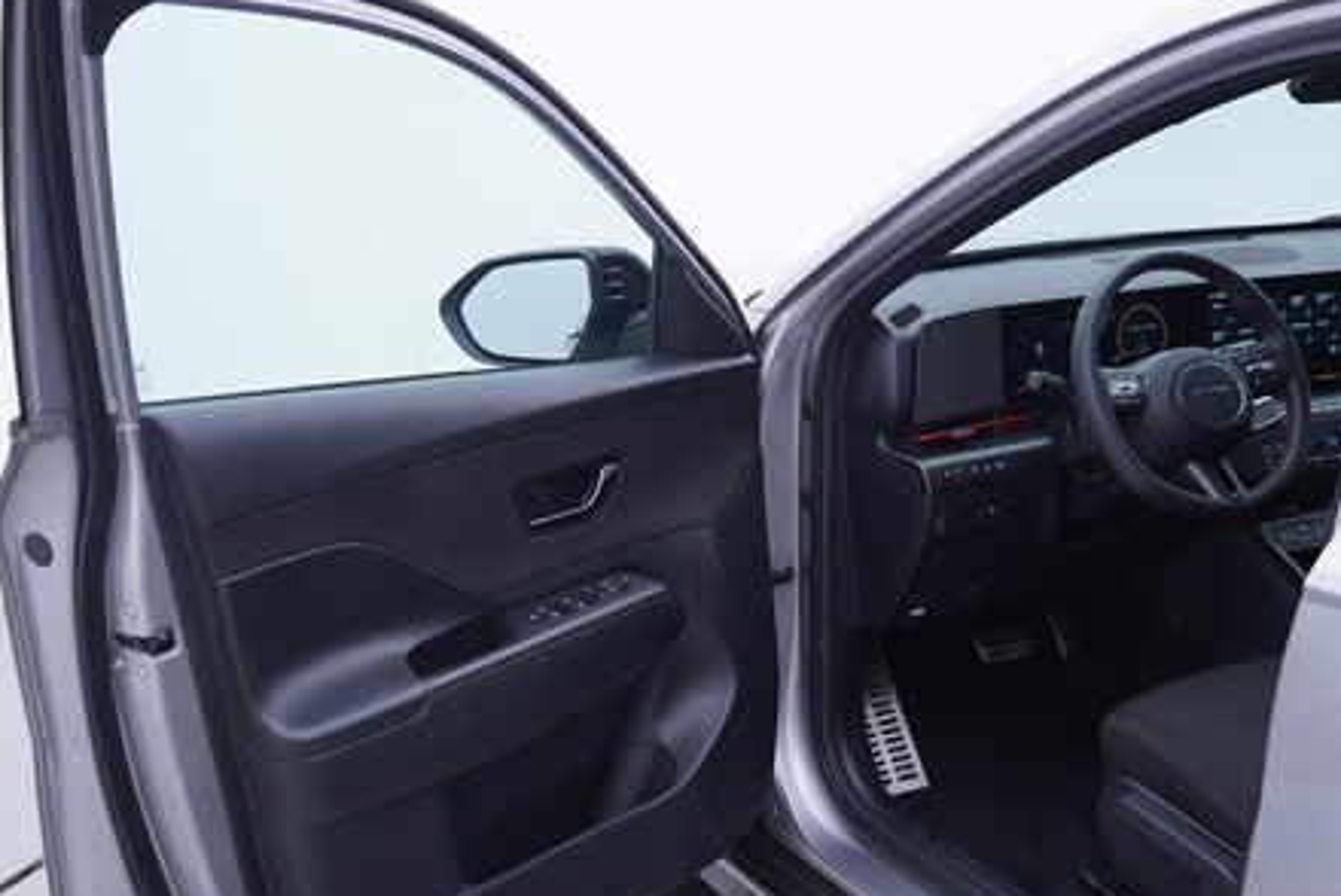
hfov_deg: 43.5
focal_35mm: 45
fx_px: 1677
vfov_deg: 29.9
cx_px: 735
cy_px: 517
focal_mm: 24
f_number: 3.2
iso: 125
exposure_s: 1/50
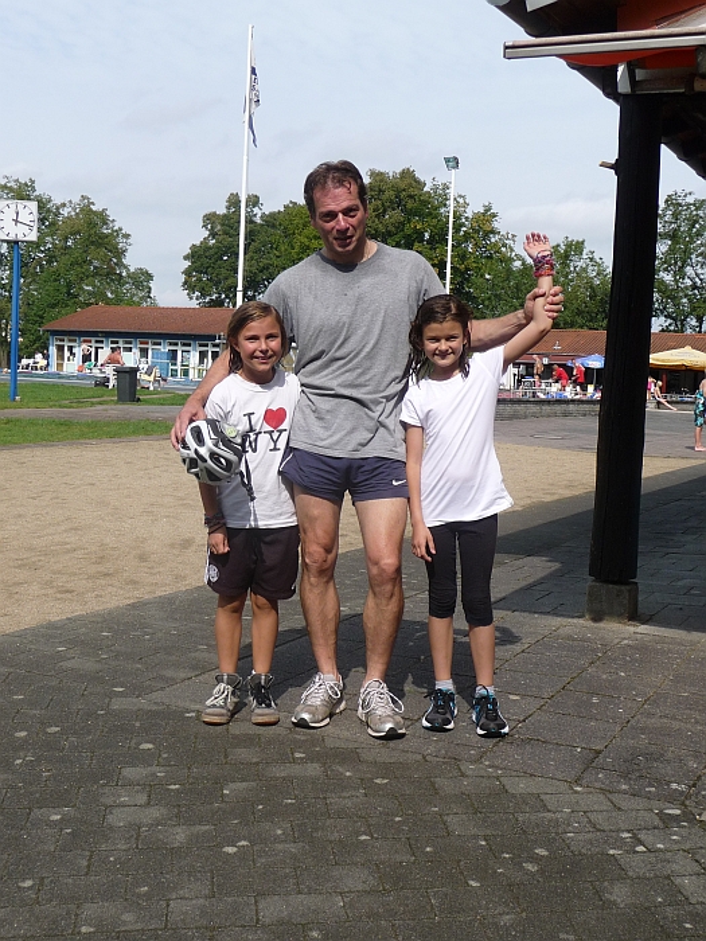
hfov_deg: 32.2
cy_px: 470
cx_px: 353
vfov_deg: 42.1
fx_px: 1224
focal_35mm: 45
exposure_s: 1/800
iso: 100
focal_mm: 7.6
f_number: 4.1
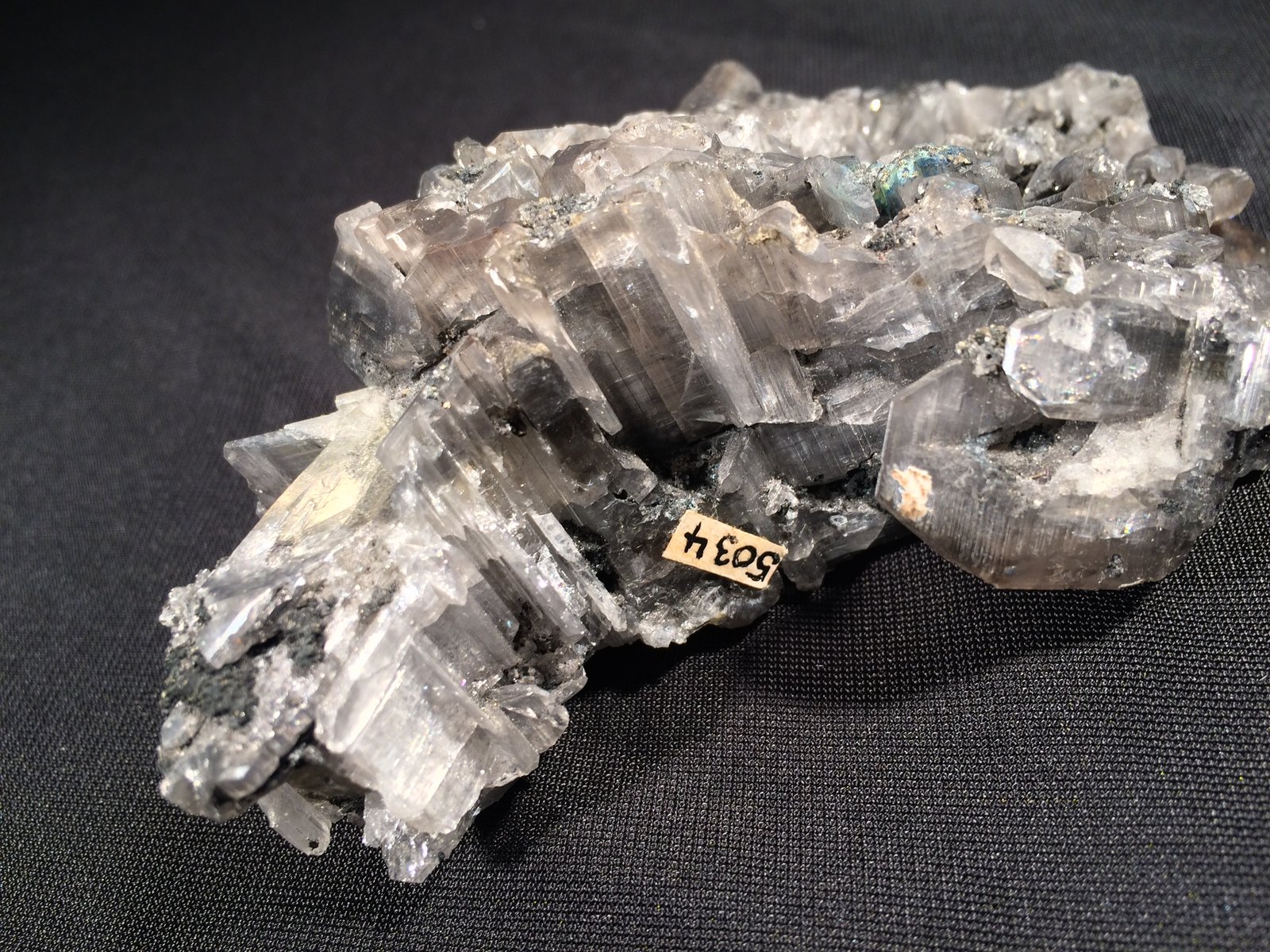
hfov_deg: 61.7
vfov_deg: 48.2
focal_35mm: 29
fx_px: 1064
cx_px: 635
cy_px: 476
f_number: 2.2
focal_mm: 4.15
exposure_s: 1/40
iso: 32
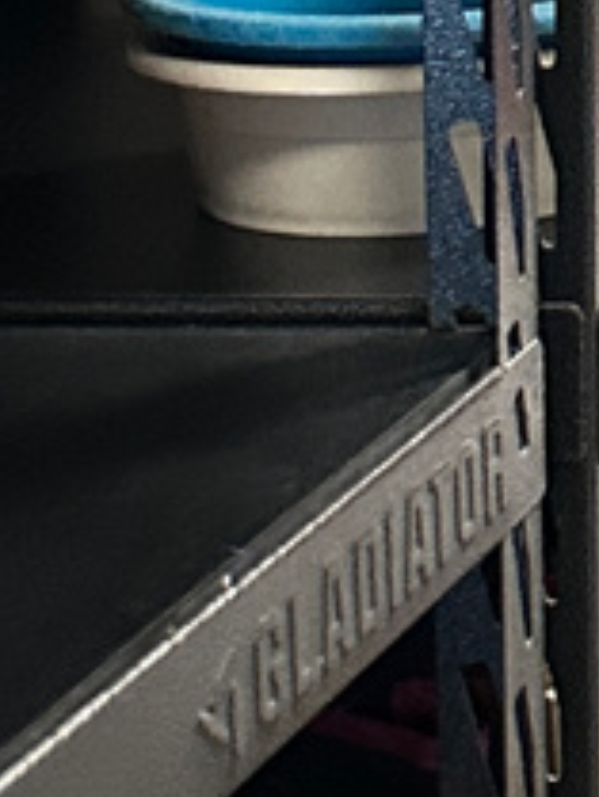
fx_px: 4057
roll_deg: -1.0
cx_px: 2045
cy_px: -717
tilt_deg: -1.9
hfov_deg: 7.1
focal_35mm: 176
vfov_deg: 10.4
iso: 400
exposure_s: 1/60
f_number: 1.78
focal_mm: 6.86
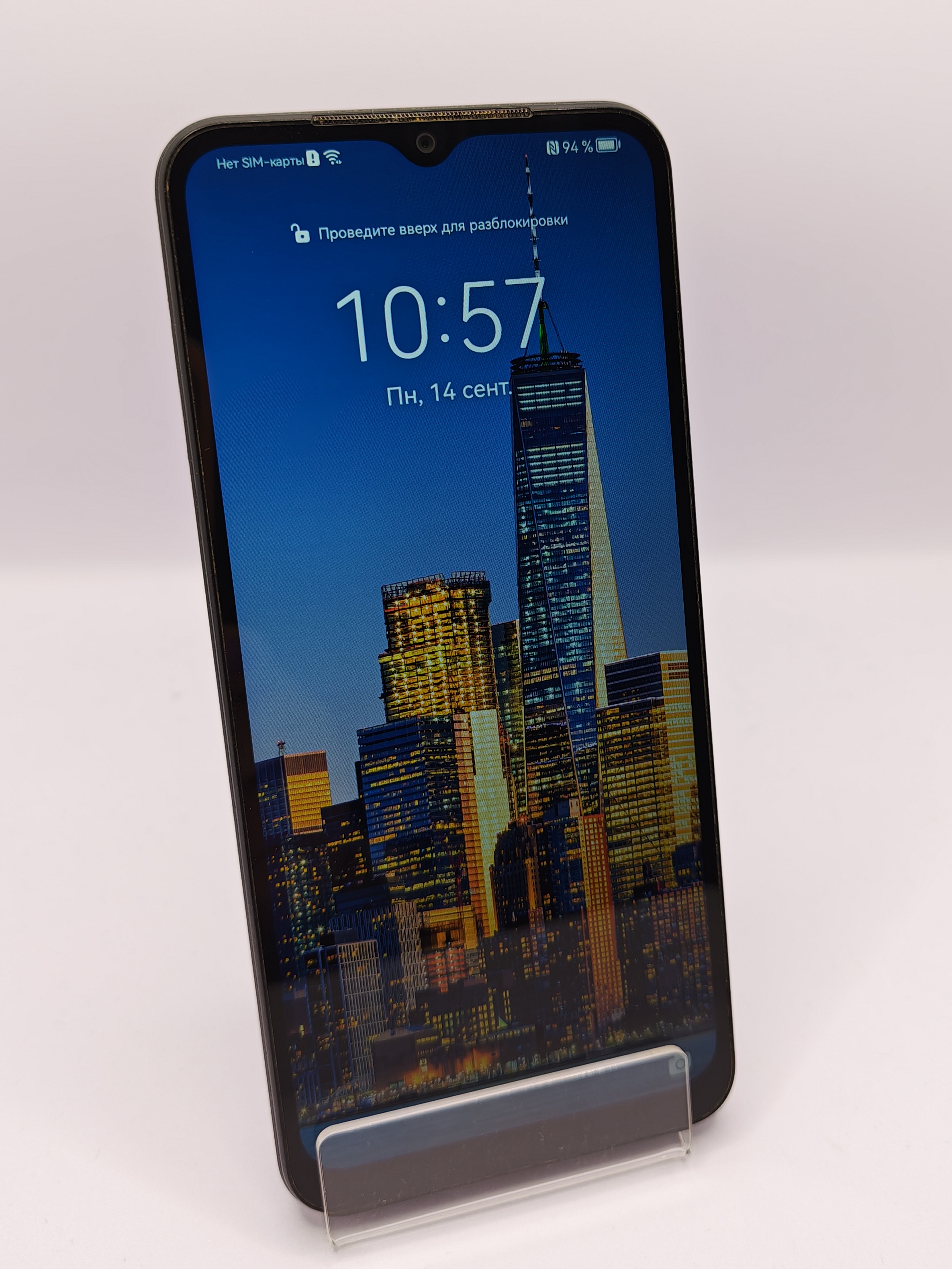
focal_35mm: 35
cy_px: 547
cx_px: 513
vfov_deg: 52.5
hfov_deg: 40.7
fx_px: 1283
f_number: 1.9
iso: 125
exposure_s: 1/100
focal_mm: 6.12
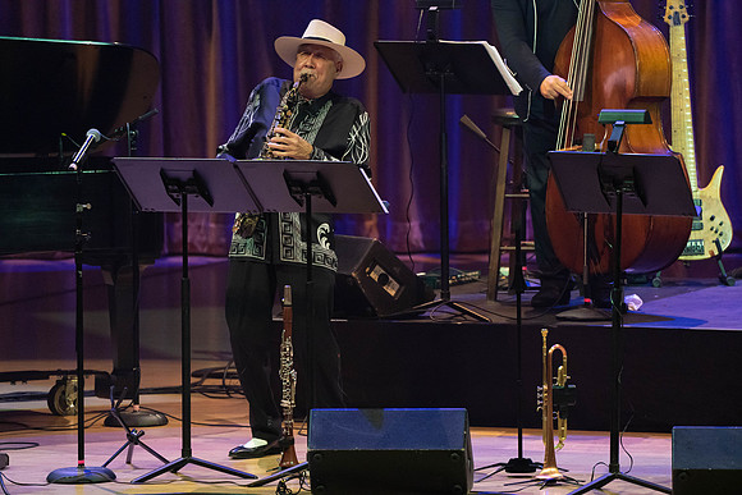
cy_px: 275
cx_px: 371
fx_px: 8417
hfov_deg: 5.0
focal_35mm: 408
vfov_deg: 3.4
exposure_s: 1/250
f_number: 5.6
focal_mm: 367
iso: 3200
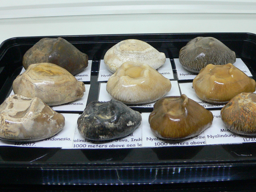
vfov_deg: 33.6
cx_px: 135
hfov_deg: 43.8
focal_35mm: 43
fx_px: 318
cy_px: 93
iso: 200
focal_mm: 4.6
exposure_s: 1/50
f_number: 2.8
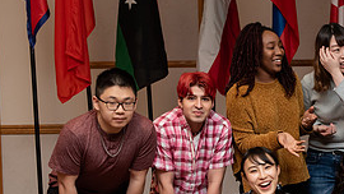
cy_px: 173
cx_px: 325
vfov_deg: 10.5
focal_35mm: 115
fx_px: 1049
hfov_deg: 18.3
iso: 1250
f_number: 5.6
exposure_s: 1/200
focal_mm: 48
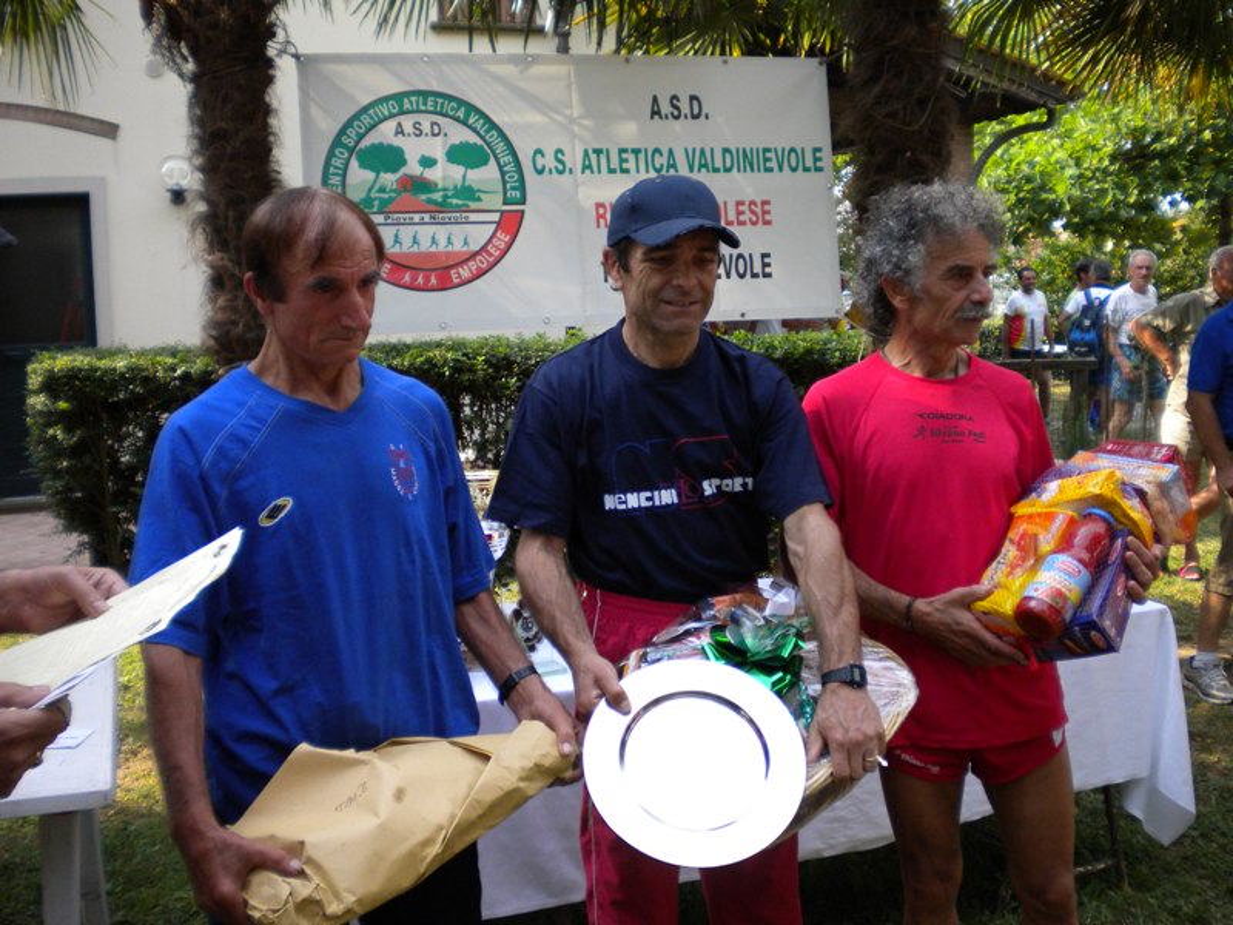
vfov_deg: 40.7
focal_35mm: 35
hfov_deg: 52.6
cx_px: 616
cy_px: 462
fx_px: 1247
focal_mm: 6.3
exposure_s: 1/514
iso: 190
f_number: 3.1
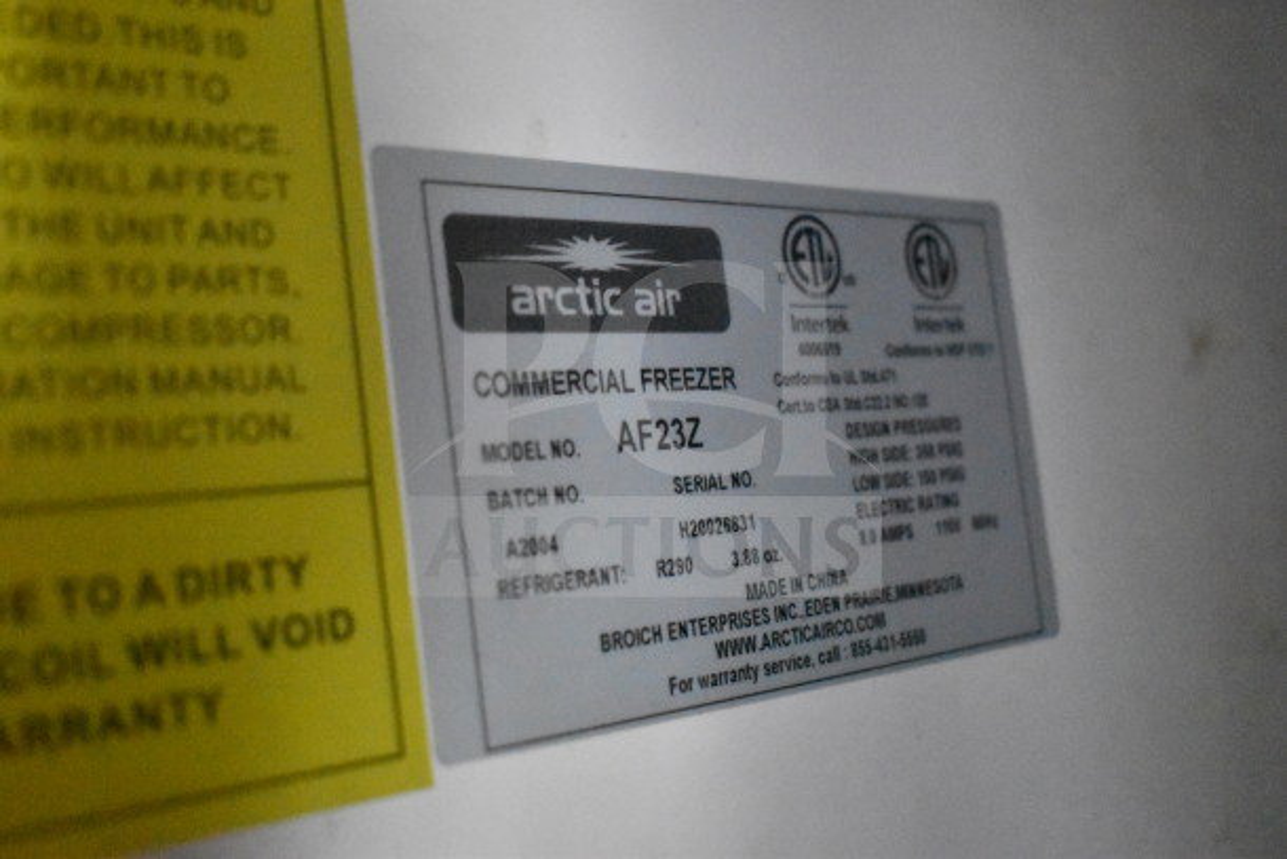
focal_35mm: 44
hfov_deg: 45.0
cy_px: 430
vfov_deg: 30.9
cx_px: 644
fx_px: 1555
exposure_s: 1/50
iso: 20000
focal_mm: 29
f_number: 4.2
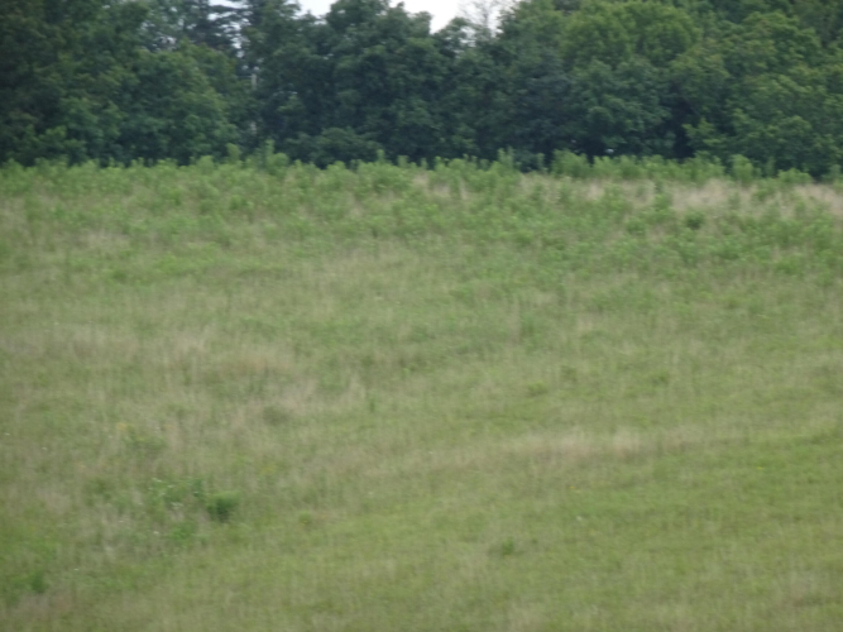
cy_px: 316
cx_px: 422
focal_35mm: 334
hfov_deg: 5.9
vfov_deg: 4.4
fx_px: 8132
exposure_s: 1/250
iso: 160
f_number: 6.3
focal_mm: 57.05
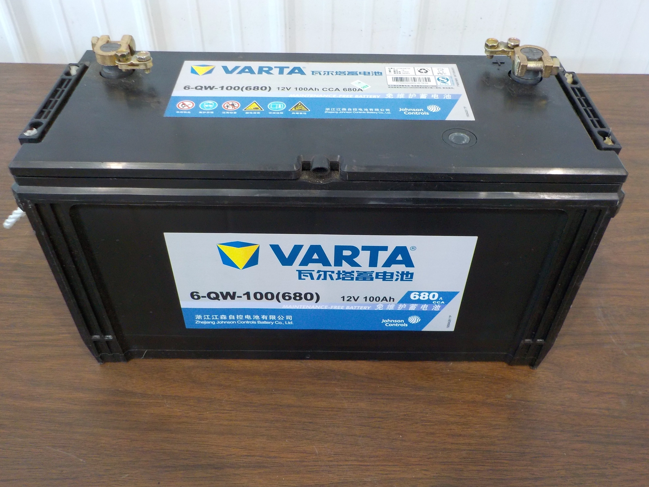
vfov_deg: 46.8
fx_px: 562
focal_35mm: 30
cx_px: 324
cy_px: 244
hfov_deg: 60.0
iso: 250
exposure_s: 1/30
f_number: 3.3
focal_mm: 4.1
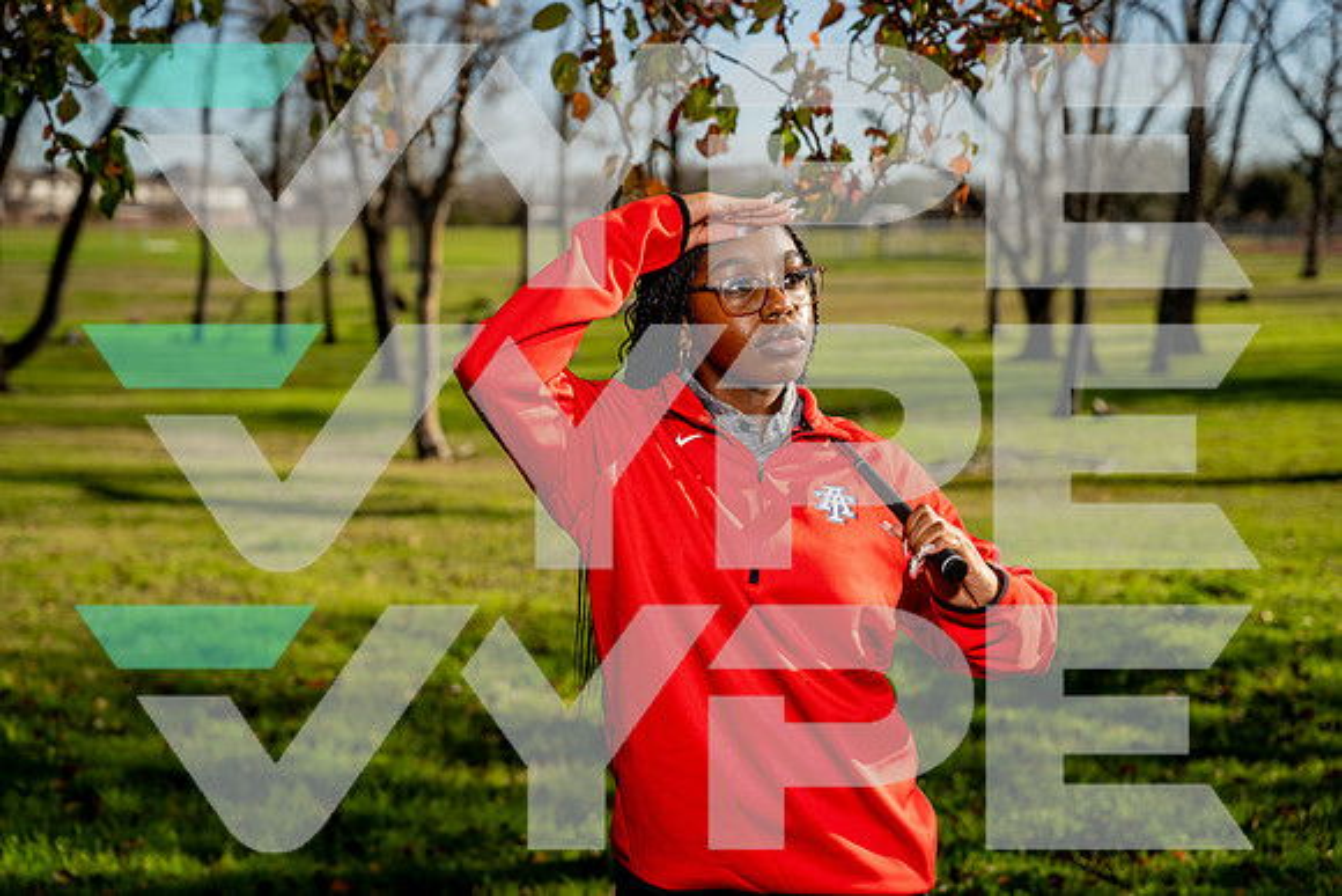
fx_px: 2610
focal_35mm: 70
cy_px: 448
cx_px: 671
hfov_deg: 28.8
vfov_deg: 19.5
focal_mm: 70
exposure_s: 1/1250
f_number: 4
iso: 100
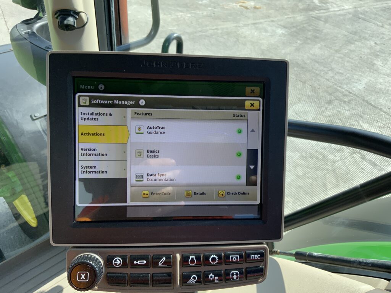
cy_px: 146
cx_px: 196
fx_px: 328
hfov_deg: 61.7
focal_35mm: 29
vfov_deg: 48.2
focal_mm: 3
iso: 25
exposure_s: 1/804
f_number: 1.8
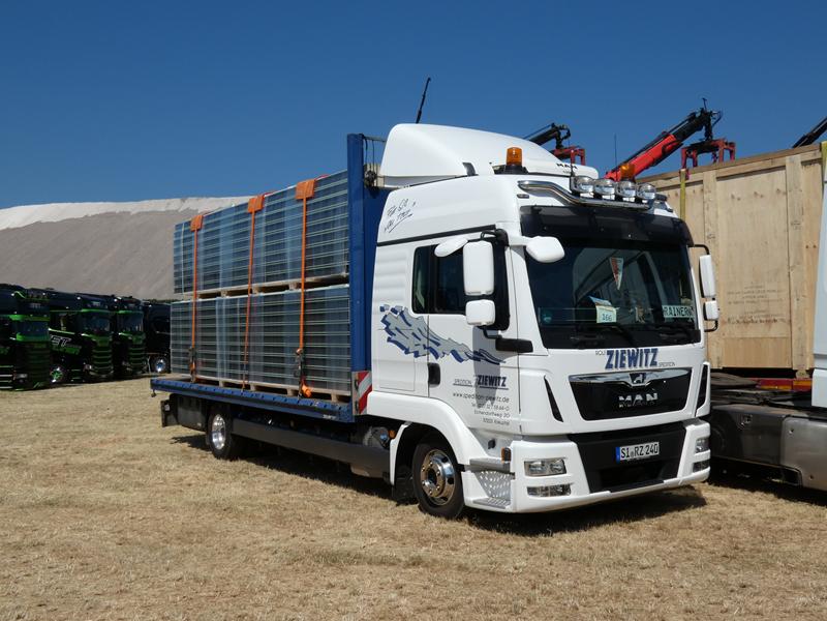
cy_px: 310
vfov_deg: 40.7
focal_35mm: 35
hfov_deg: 52.6
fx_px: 836
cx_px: 414
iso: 80
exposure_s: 1/800
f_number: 5.6
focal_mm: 6.2
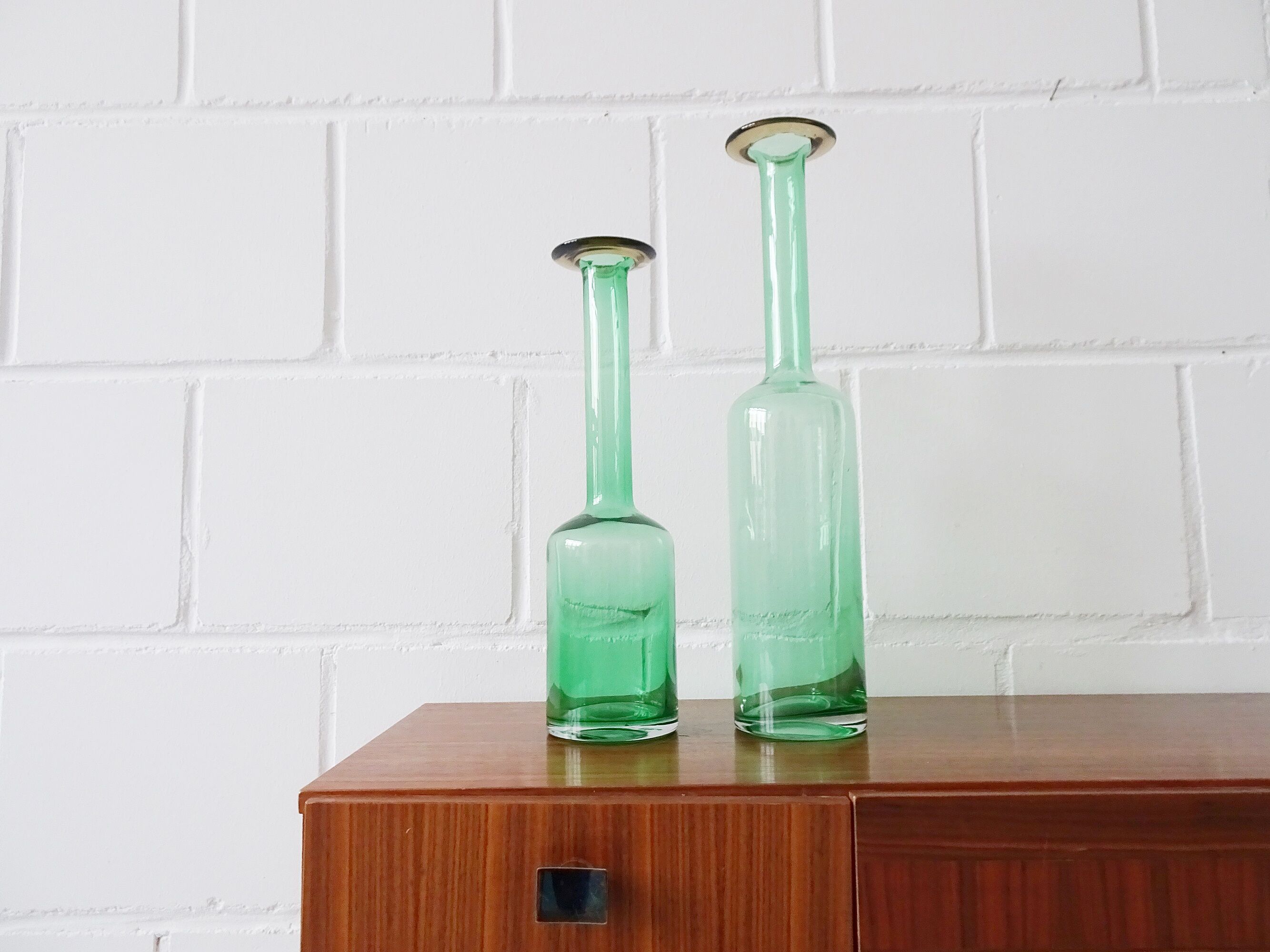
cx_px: 635
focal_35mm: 24
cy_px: 476
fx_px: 880
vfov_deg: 56.8
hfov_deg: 71.6
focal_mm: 4.1
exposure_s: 1/30
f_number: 3.5
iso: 250
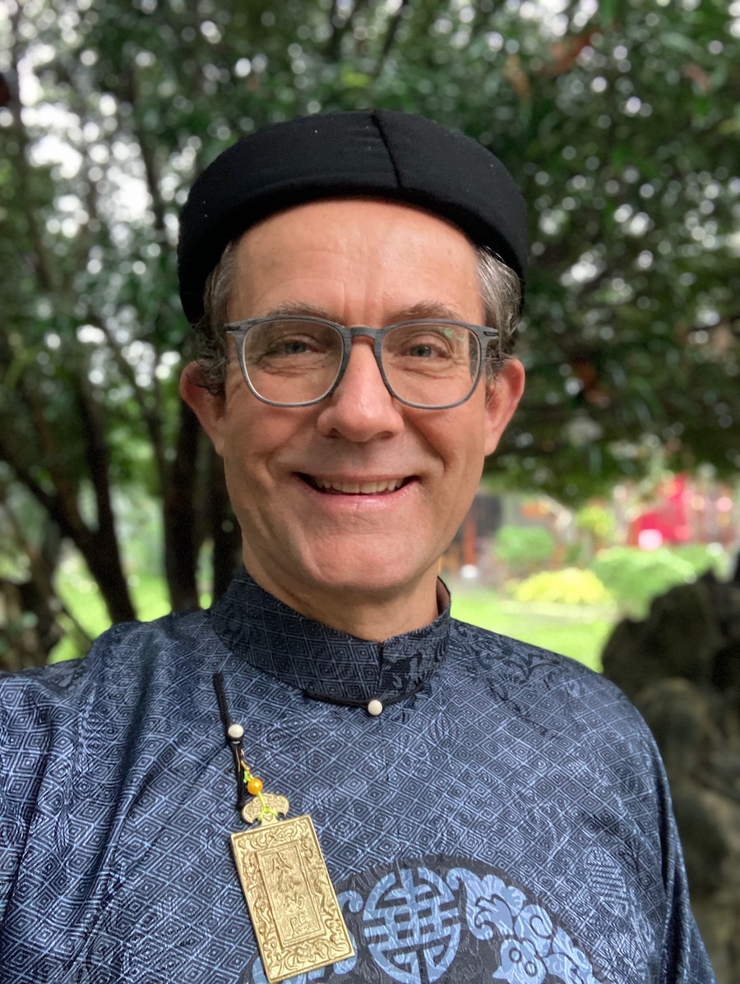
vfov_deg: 56.8
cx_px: 370
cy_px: 492
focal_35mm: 32
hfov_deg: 44.2
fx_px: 911
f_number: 2.2
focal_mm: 2.87
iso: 320
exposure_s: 1/50
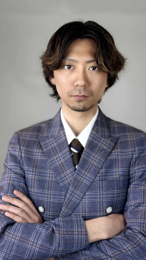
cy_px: 130
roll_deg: +1.3
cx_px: 80
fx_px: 365
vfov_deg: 39.2
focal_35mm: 53
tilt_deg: -1.8
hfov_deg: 22.6
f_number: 1.78
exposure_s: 1/120
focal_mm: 6.76
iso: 64
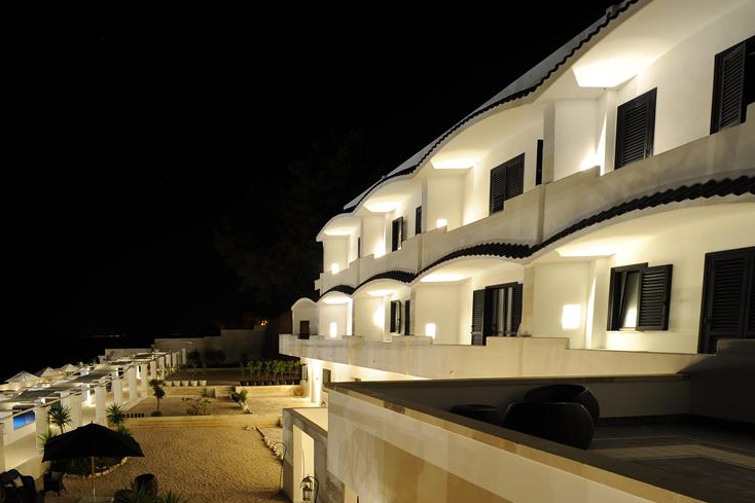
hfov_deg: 72.1
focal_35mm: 22
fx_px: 461
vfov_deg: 54.3
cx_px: 172
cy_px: 383
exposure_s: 10
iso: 200
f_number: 6.3
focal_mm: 14
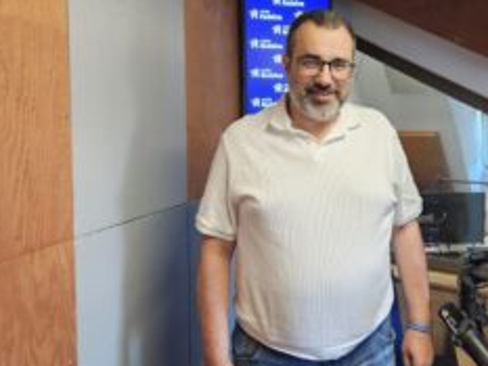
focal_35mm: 35
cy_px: 140
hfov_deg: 51.7
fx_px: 494
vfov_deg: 40.5
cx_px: 324
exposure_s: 1/100
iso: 1000
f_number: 1.8
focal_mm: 5.4
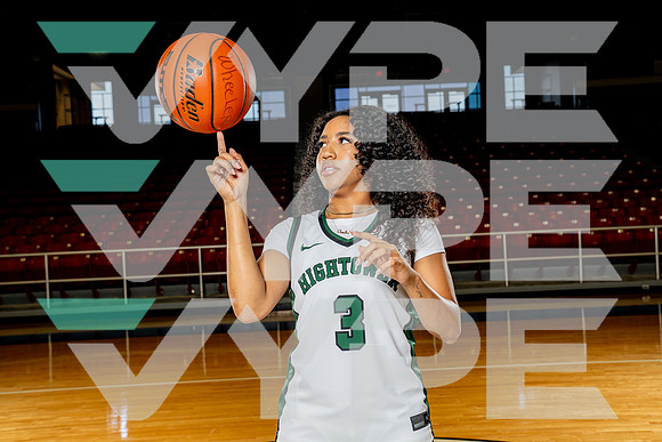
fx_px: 828
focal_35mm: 45
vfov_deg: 29.9
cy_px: 221
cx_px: 331
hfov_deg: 43.6
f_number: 5.6
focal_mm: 45
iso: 640
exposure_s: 1/250
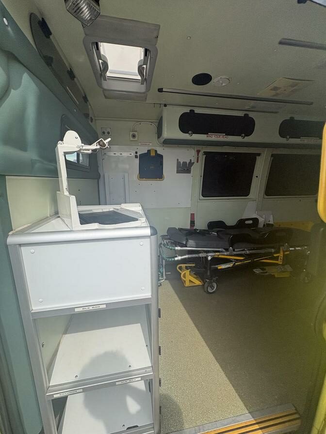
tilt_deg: -9.0
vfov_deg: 102.1
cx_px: 163
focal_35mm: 14
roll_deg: -4.3
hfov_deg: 85.7
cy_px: 217
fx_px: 176
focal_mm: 2.22
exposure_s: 1/1395
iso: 64
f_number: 2.2
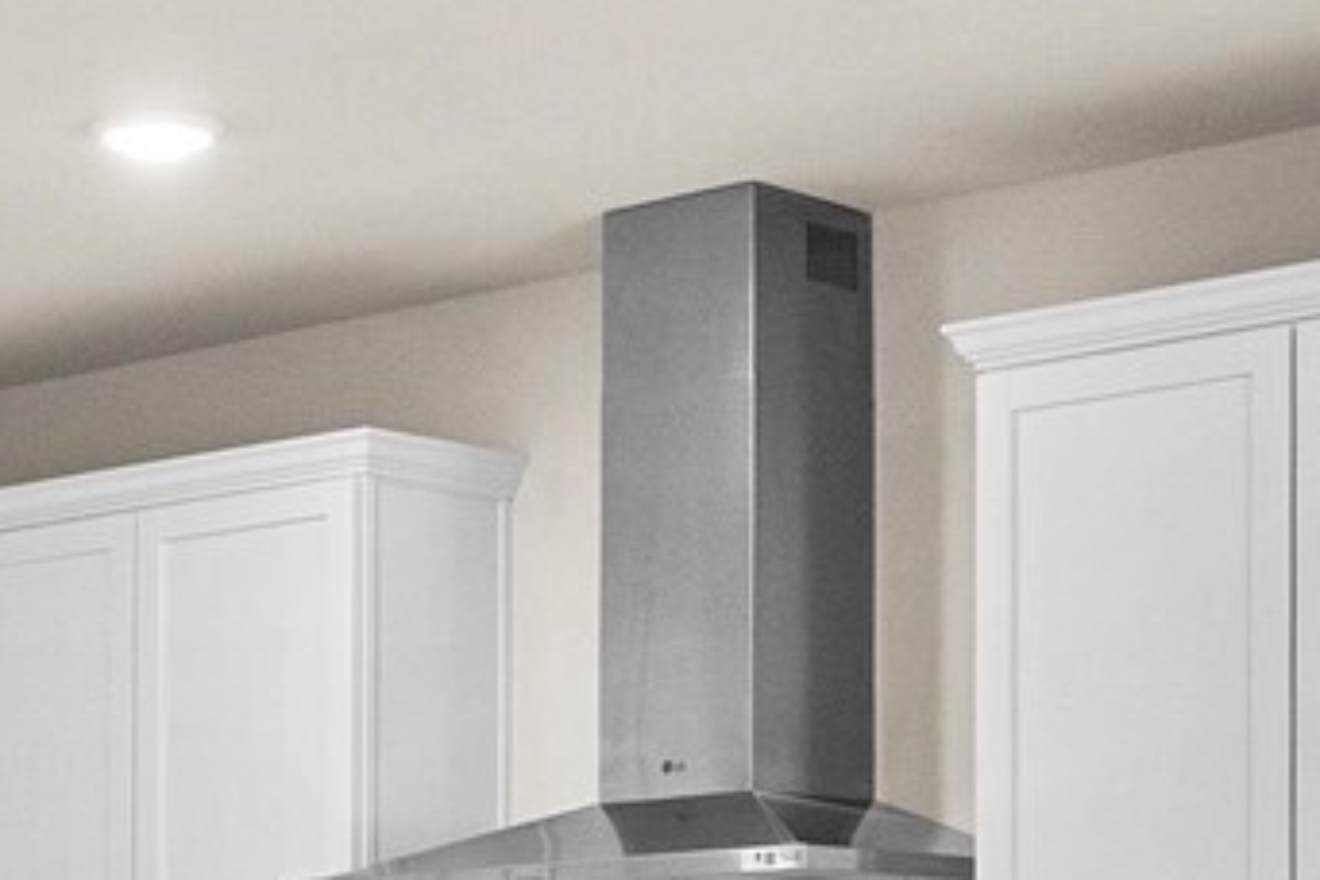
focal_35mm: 119
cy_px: 1386
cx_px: 176
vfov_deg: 11.0
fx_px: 4363
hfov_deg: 17.0
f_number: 7.1
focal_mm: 24
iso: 800
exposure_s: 1/30
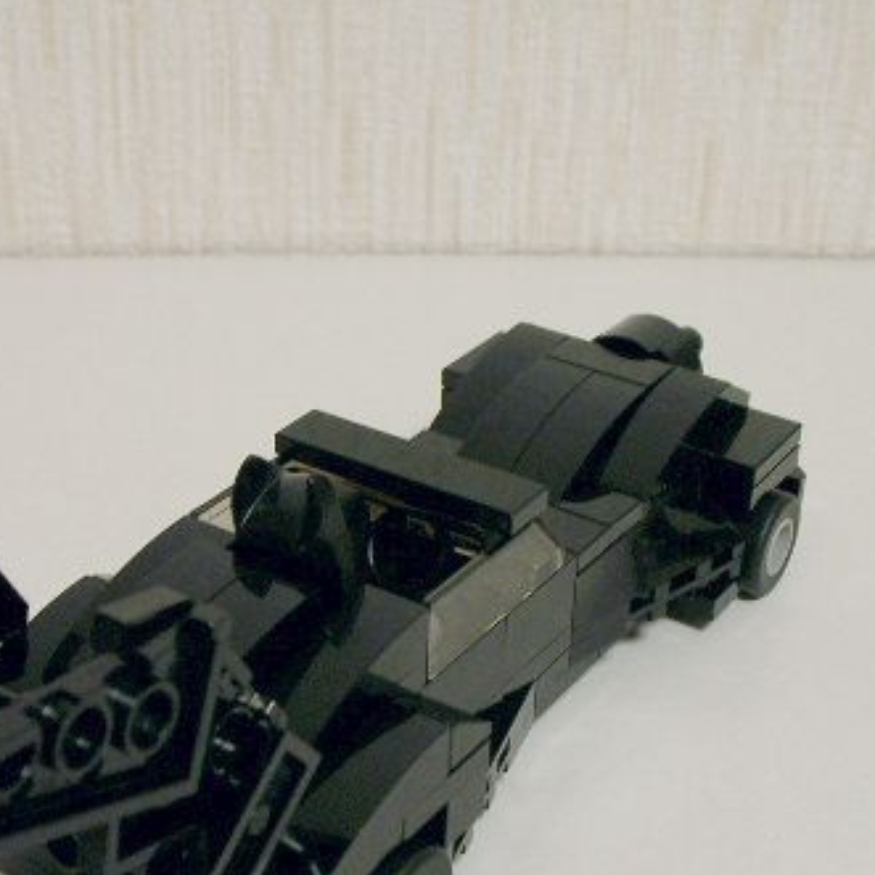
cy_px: 537
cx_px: 341
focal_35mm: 65
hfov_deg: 26.4
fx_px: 1859
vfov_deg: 26.4
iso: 100
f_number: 3.5
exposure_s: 1/16.8
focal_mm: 5.8
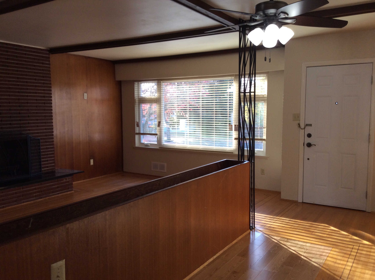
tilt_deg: -8.1
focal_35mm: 32
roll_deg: +0.6
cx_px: 188
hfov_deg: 56.9
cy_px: 140
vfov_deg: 44.1
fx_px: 346
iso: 40
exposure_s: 1/40
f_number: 2.4
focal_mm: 3.3
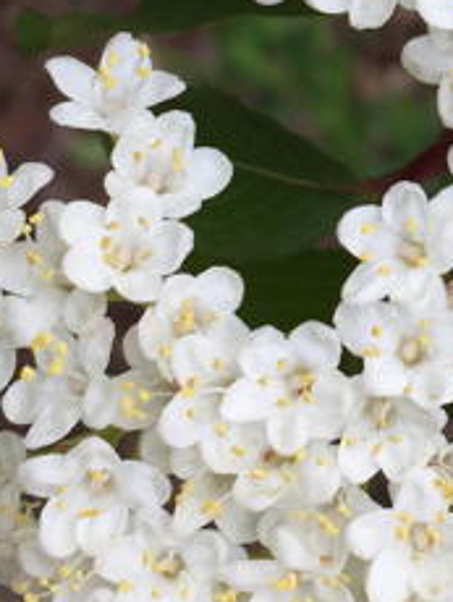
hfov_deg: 11.2
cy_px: -26
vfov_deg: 15.3
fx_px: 2194
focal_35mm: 126
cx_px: 715
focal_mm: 4.15
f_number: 2.2
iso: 32
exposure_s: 1/425
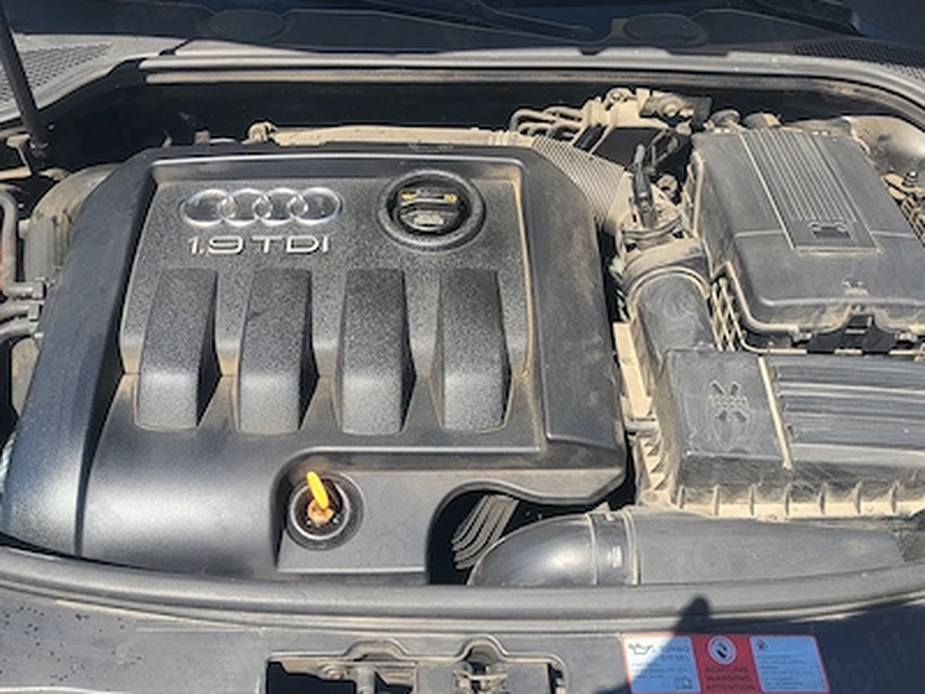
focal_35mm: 39
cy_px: 315
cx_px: 419
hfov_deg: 47.8
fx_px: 1042
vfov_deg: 36.8
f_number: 1.8
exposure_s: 1/728
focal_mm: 5.4
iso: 40
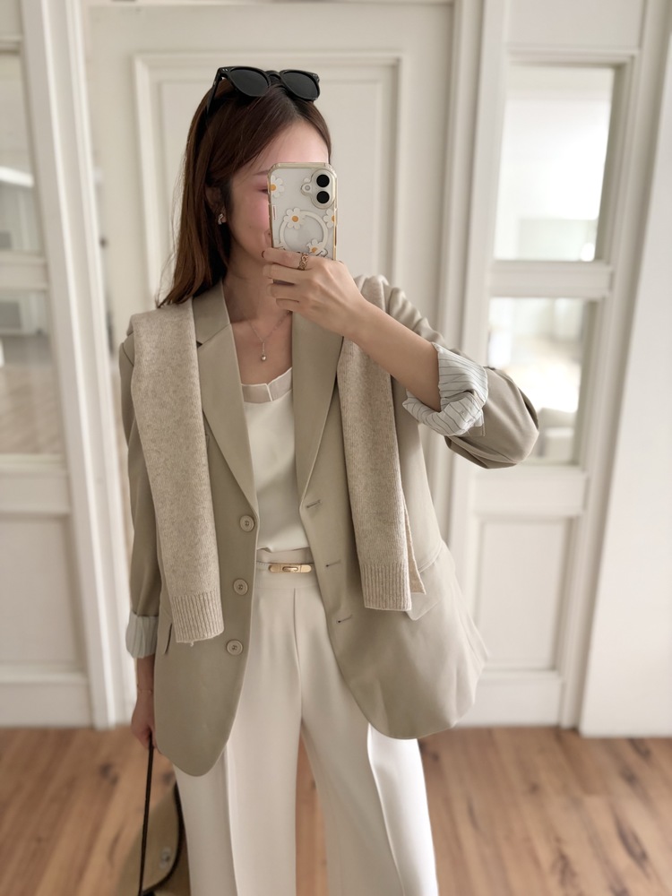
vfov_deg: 67.3
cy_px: 448
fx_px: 673
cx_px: 336
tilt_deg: -24.4
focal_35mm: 26
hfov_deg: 53.1
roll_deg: -1.5
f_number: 1.6
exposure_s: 1/60
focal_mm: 5.96
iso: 250
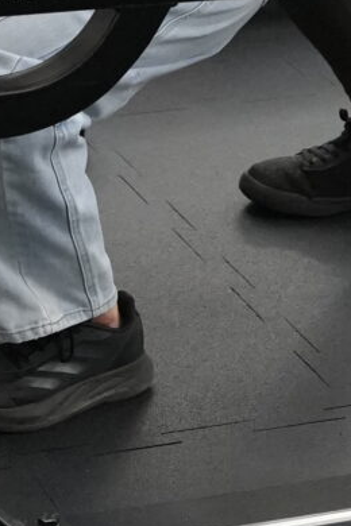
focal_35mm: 230
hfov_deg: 6.0
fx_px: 3363
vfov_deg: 8.6
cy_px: -377
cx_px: 201
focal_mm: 35
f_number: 4
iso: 4000
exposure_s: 1/160
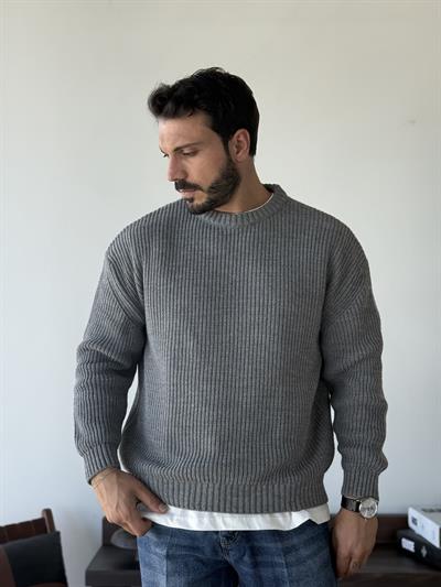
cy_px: 294
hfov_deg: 30.3
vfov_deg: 39.6
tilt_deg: +2.2
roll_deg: +0.2
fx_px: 815
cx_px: 220
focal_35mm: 48
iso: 80
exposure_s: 1/330
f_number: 1.78
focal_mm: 6.76
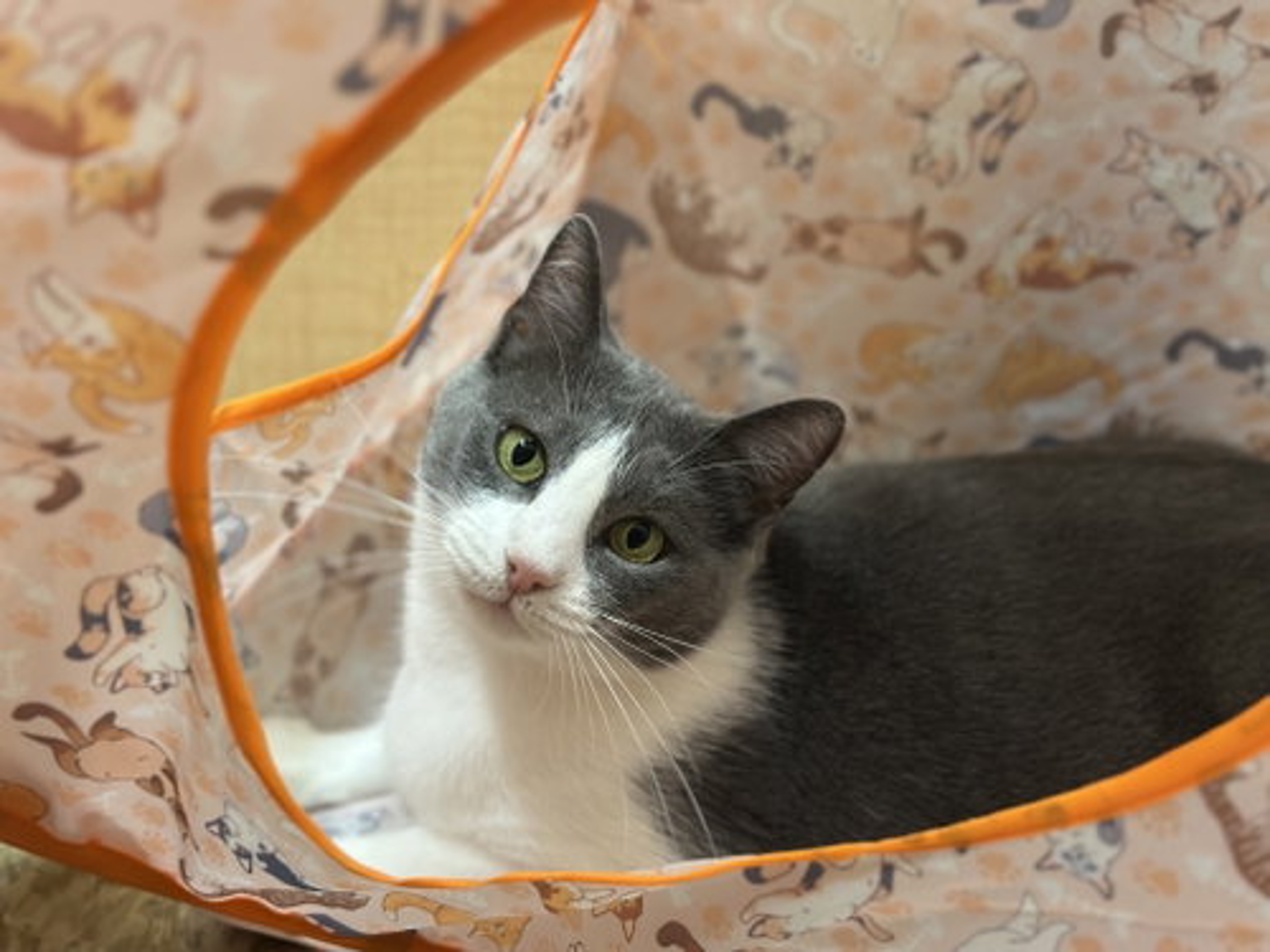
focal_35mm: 48
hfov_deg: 39.7
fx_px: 1761
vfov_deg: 30.3
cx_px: 635
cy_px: 476
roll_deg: -3.0
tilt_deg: -18.4
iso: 400
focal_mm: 6.86
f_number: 1.78
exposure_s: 1/59
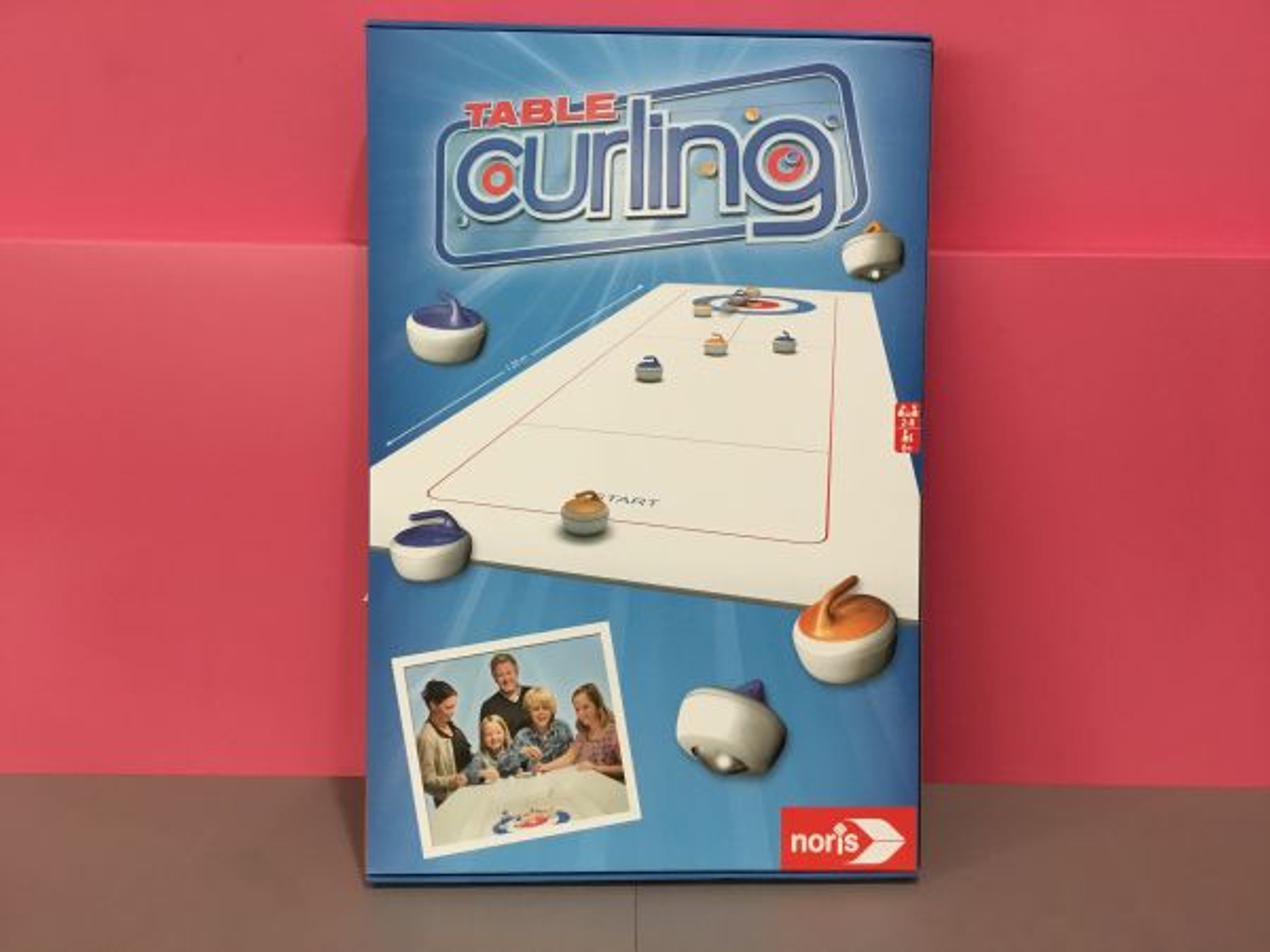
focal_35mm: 31
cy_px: 476
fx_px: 1137
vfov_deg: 45.4
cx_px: 635
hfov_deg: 58.4
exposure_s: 1/33
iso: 100
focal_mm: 3.3
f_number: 2.4
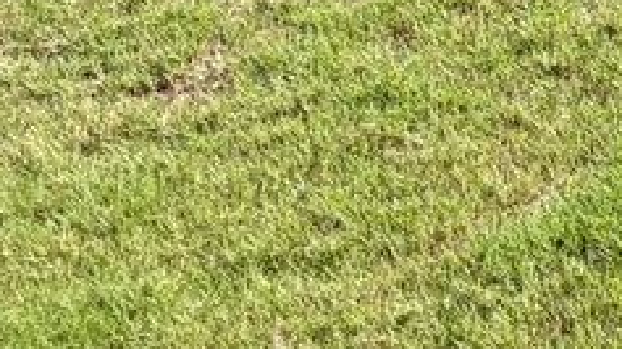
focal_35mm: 159
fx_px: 2621
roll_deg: -1.2
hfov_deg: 10.2
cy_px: -459
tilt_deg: -17.3
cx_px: 1827
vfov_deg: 7.2
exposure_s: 1/2445
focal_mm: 6.76
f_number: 1.78
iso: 100
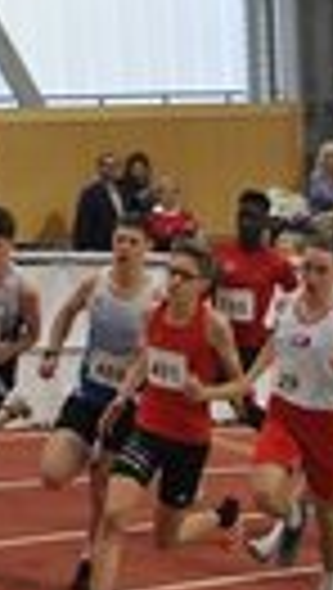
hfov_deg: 4.4
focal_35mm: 278
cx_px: 364
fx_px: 4350
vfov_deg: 7.7
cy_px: 441
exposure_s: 1/125
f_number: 4.5
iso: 1600
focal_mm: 58
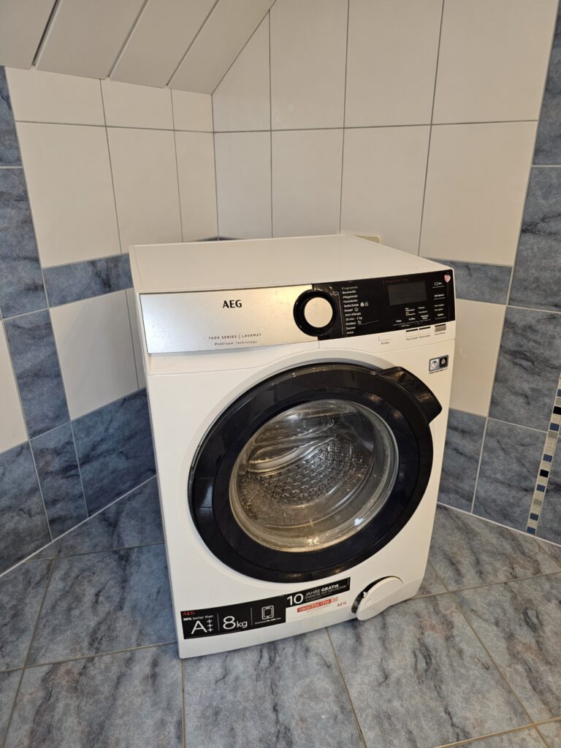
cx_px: 280
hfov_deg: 58.9
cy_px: 374
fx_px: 497
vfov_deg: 73.9
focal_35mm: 23
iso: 320
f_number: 1.7
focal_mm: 6.3
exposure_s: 1/100
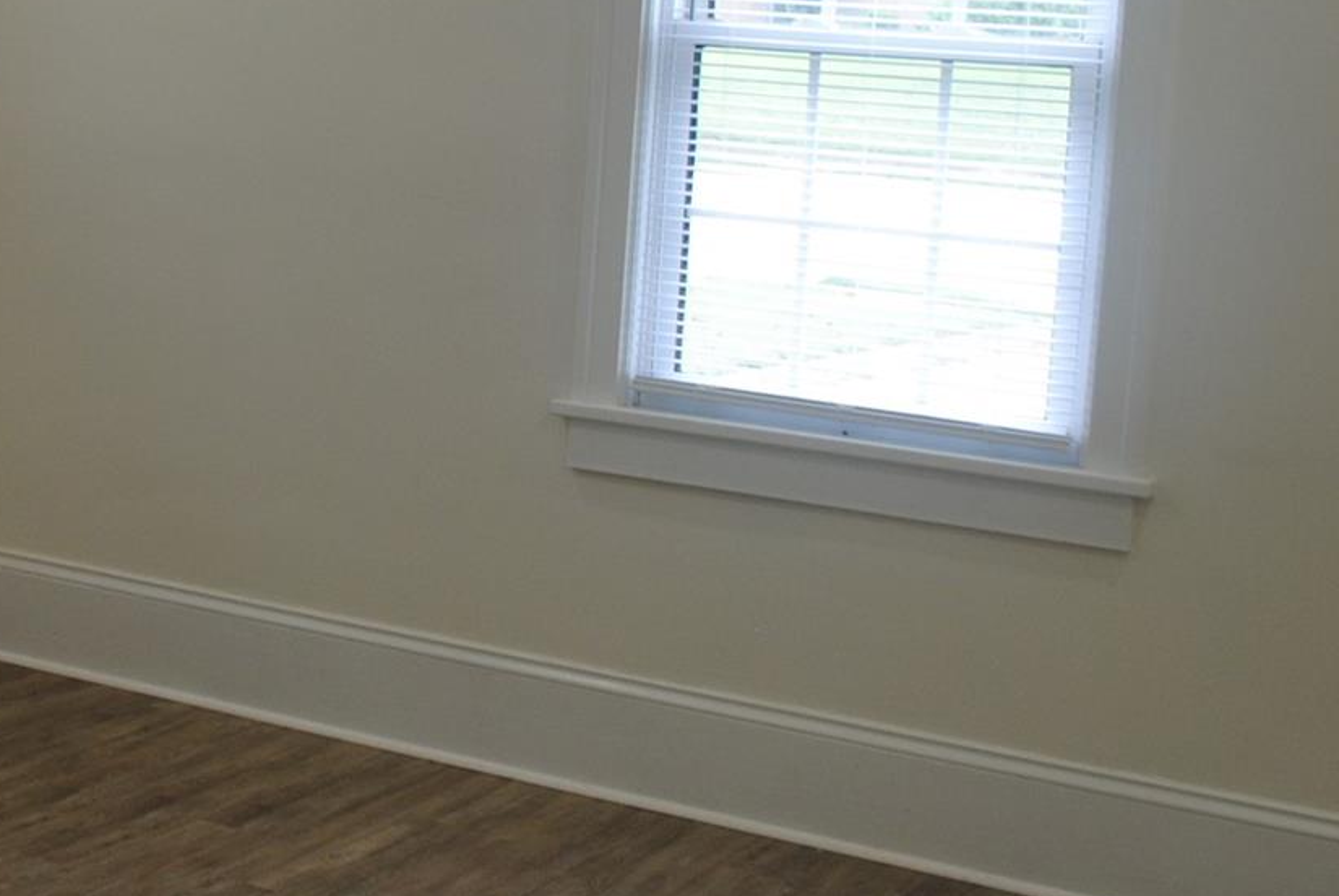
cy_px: 209
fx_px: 2495
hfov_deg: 28.1
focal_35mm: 67
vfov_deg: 20.2
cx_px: -24
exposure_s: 1/80
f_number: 4.5
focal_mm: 18
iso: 200
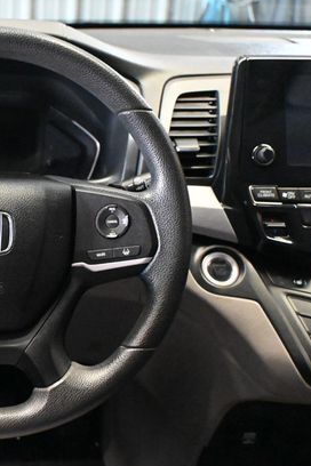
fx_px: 762
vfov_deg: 34.1
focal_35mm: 59
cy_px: 233
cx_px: -19
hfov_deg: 22.0
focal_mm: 25
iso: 12800
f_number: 4.2
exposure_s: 1/60
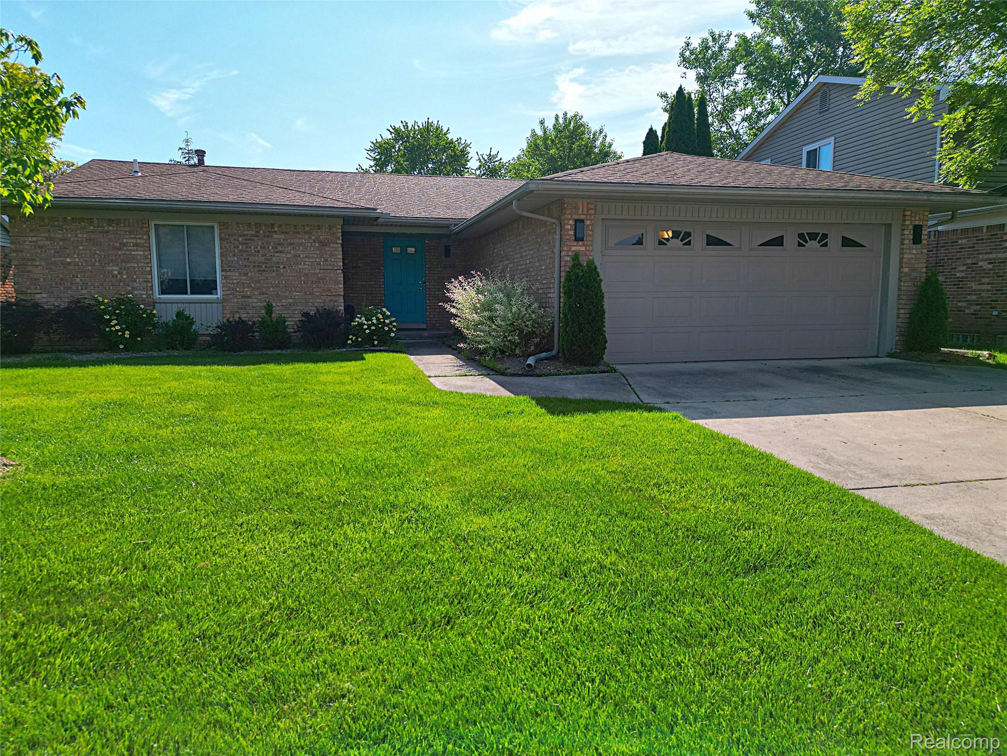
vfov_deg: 56.8
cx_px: 504
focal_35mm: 24
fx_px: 698
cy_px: 378
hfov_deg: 71.6
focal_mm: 6.7
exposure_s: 1/3200
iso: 130
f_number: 1.7
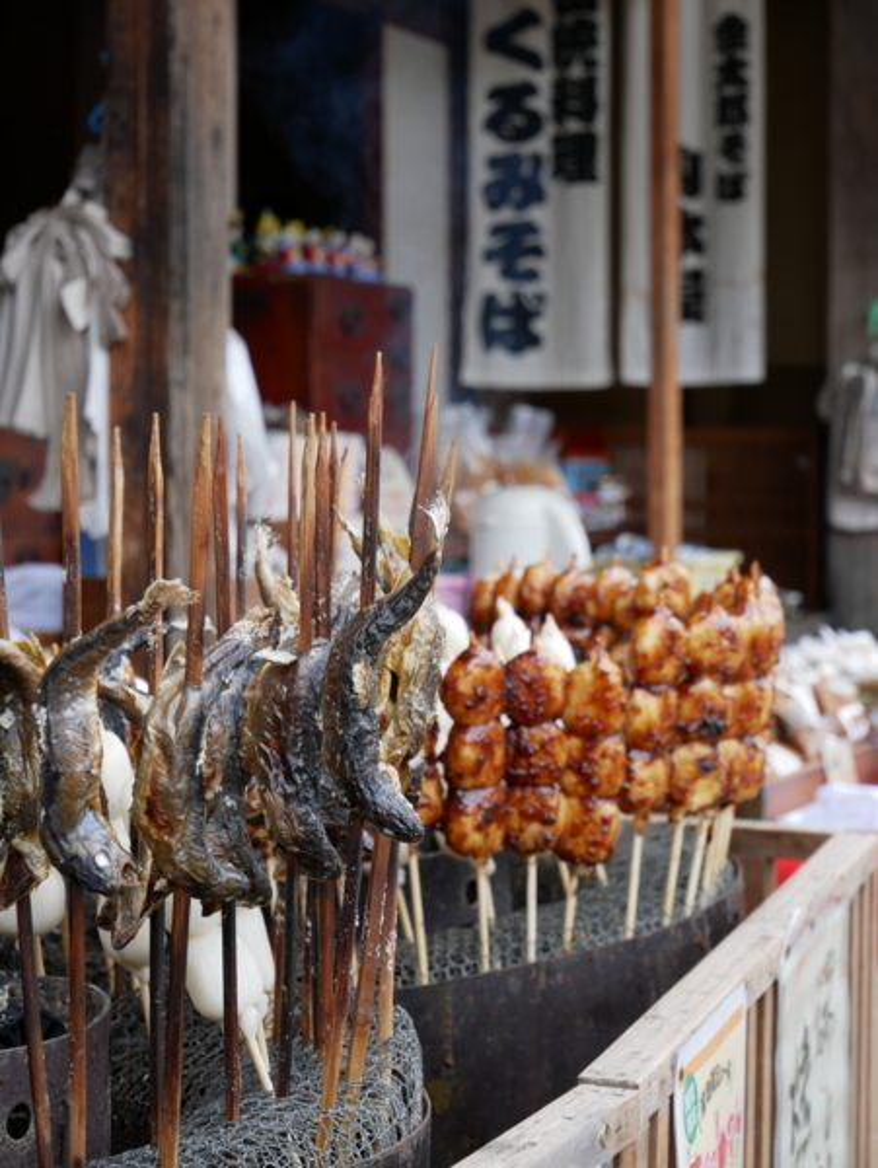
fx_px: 2972
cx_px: 439
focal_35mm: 88
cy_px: 584
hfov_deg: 16.8
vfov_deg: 22.2
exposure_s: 1/100
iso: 200
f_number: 5.6
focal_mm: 44
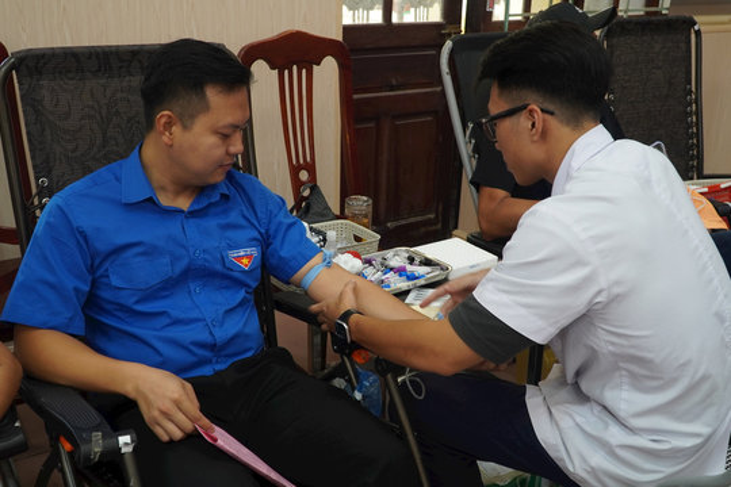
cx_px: 366
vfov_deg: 41.7
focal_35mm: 32
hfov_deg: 59.5
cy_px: 244
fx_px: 640
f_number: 4
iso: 640
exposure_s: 1/100
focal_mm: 21
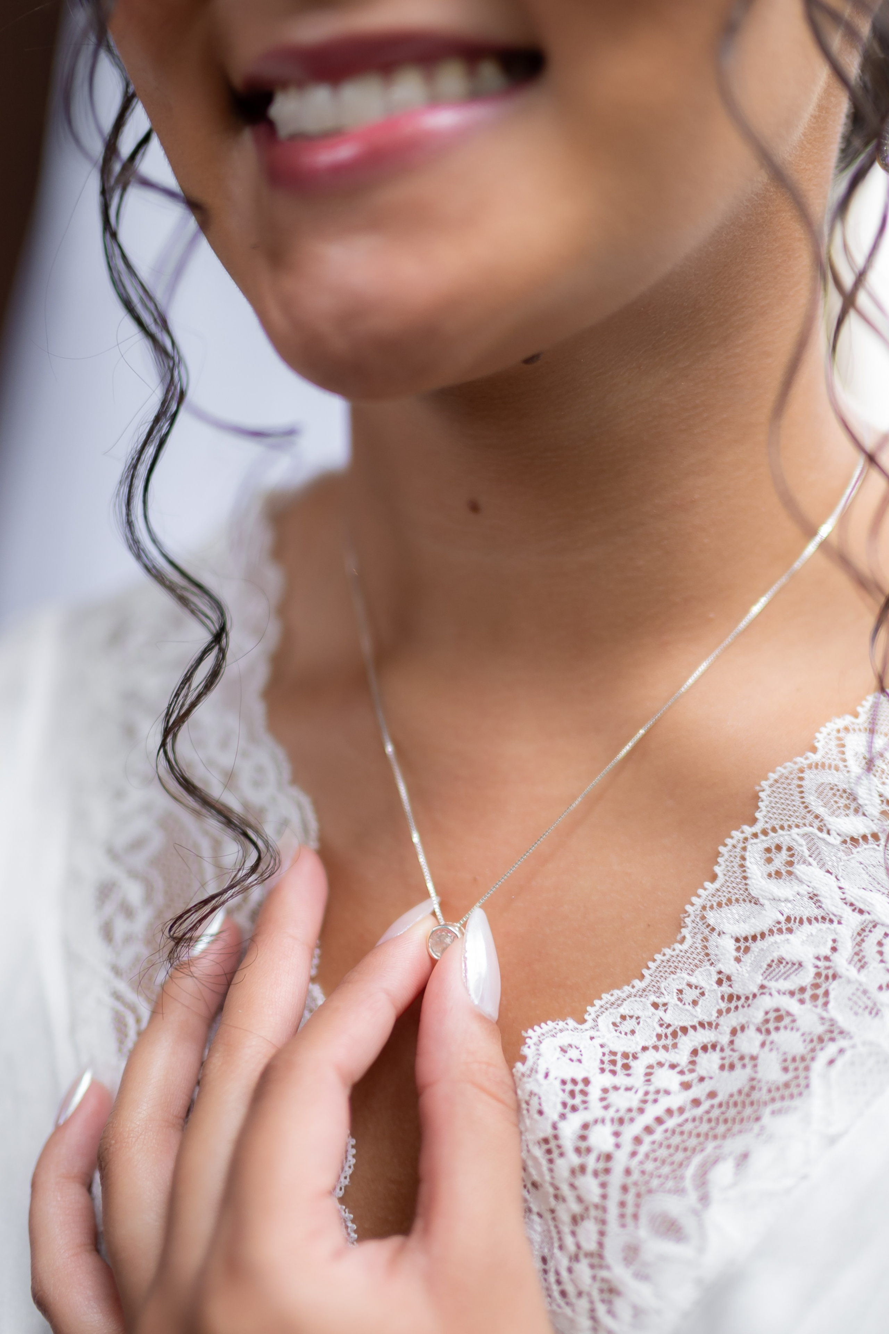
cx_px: 444
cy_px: 667
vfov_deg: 38.2
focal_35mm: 52
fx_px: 1926
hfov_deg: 26.0
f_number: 1.4
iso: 250
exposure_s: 1/500
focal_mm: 35
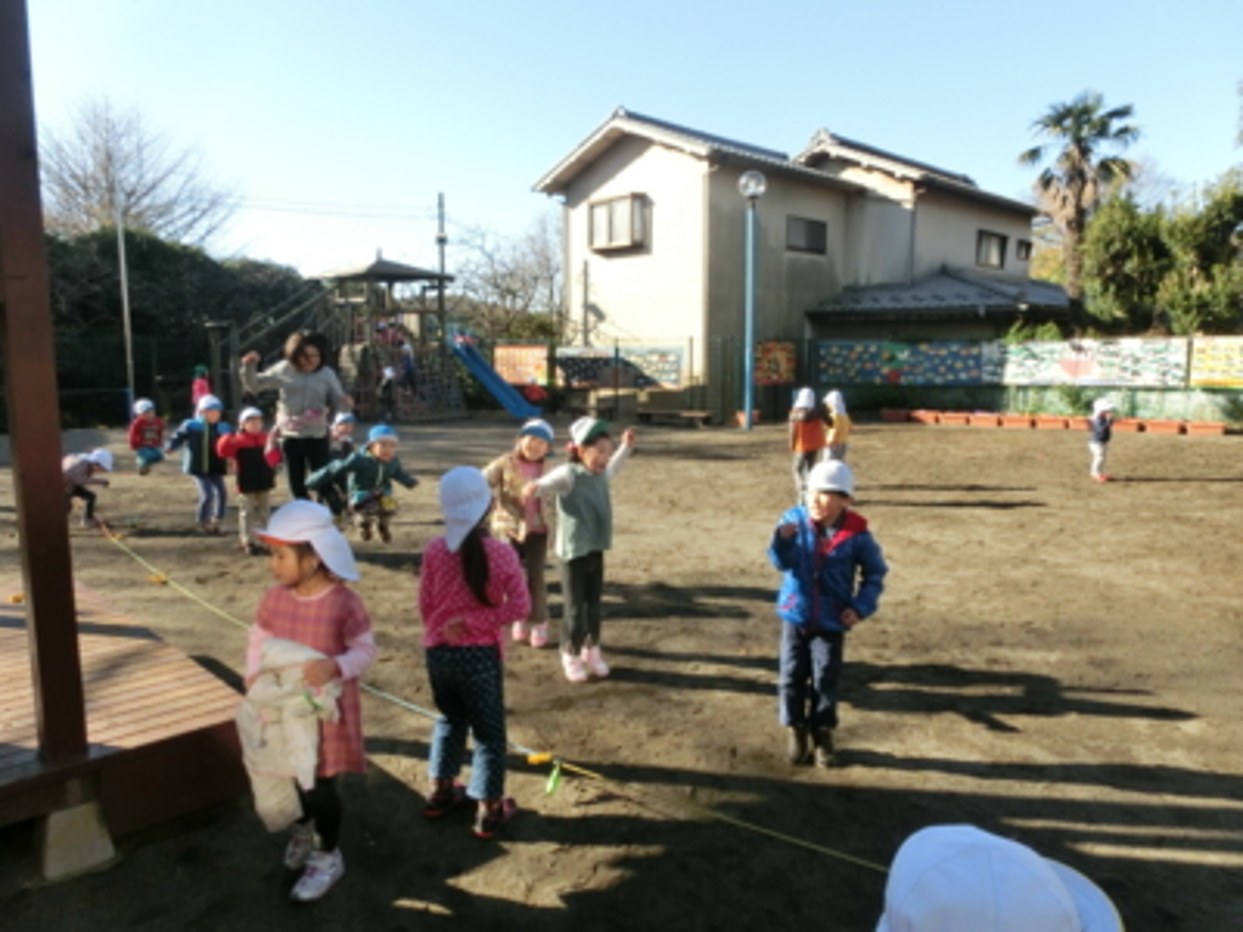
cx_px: 622
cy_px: 466
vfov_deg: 56.8
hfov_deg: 71.6
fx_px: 862
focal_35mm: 24
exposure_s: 1/1000
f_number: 3
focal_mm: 4.24
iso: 160
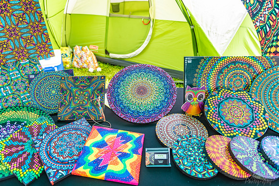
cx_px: 140
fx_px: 186
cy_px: 93
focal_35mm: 24
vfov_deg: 53.2
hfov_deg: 73.7
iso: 100
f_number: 3.2
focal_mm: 24
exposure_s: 1/200
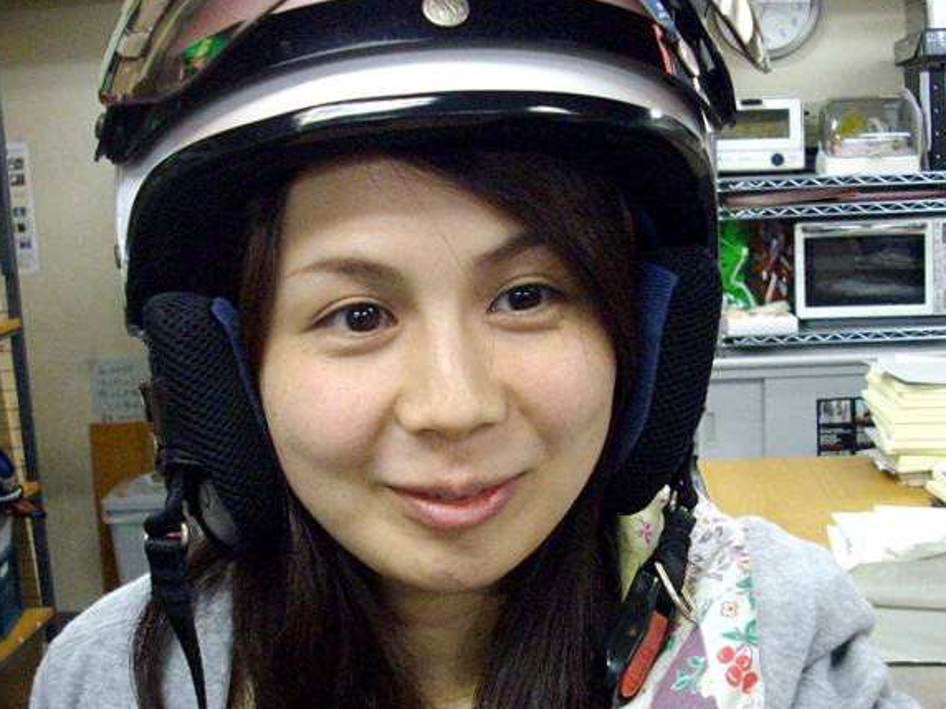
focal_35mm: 55
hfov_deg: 34.9
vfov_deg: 26.5
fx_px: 1503
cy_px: 416
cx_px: 486
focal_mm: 6.2
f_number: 2.8
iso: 361
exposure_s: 1/50
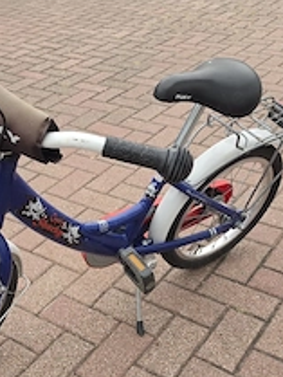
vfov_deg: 41.5
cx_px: 94
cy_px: 289
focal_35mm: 44
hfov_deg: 32.6
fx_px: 479
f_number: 1.4
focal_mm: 6.5
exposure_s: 1/370
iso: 32
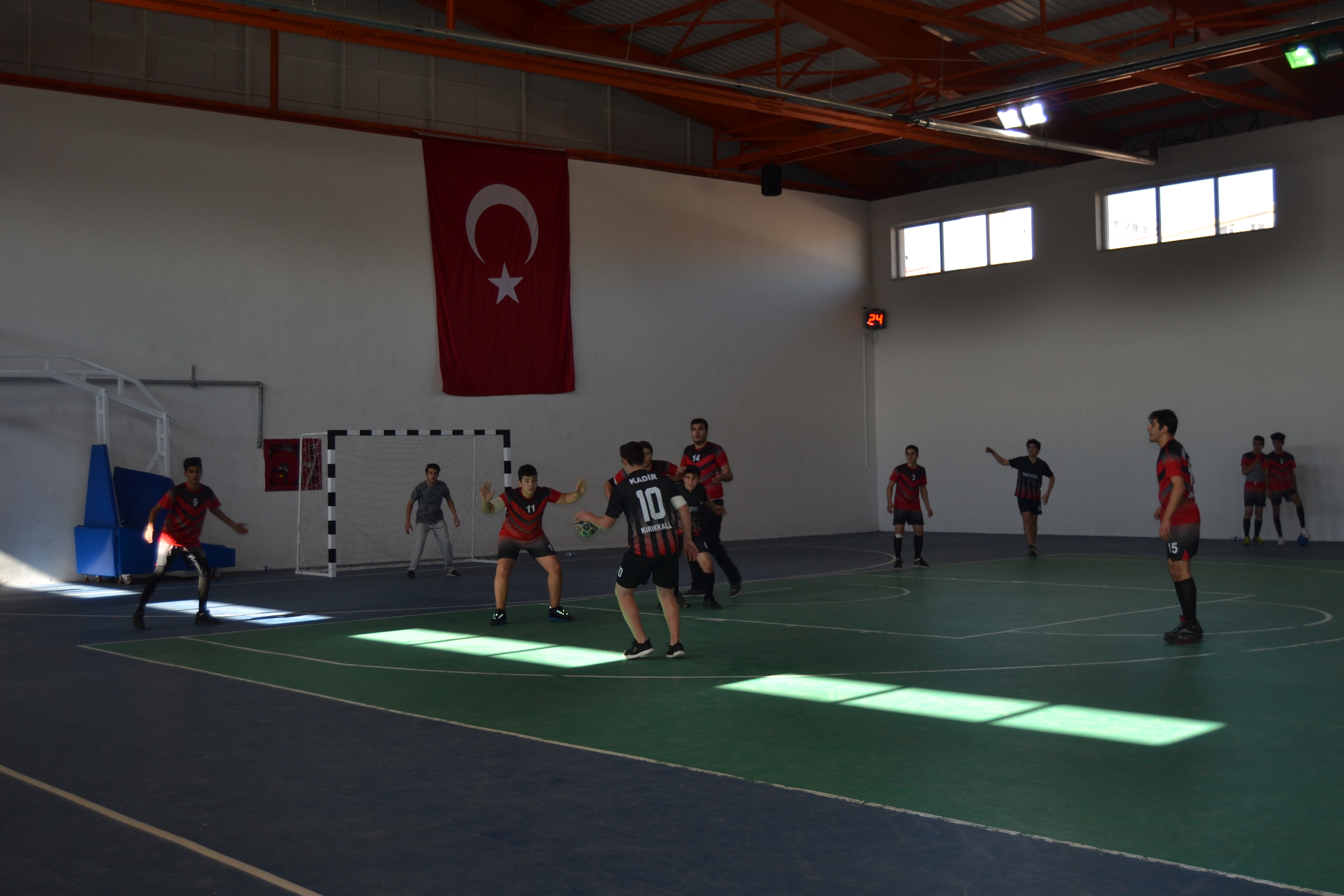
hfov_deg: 49.6
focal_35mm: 39
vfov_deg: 34.2
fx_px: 1456
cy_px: 448
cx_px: 672
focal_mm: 26
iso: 100
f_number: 4
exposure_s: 1/125
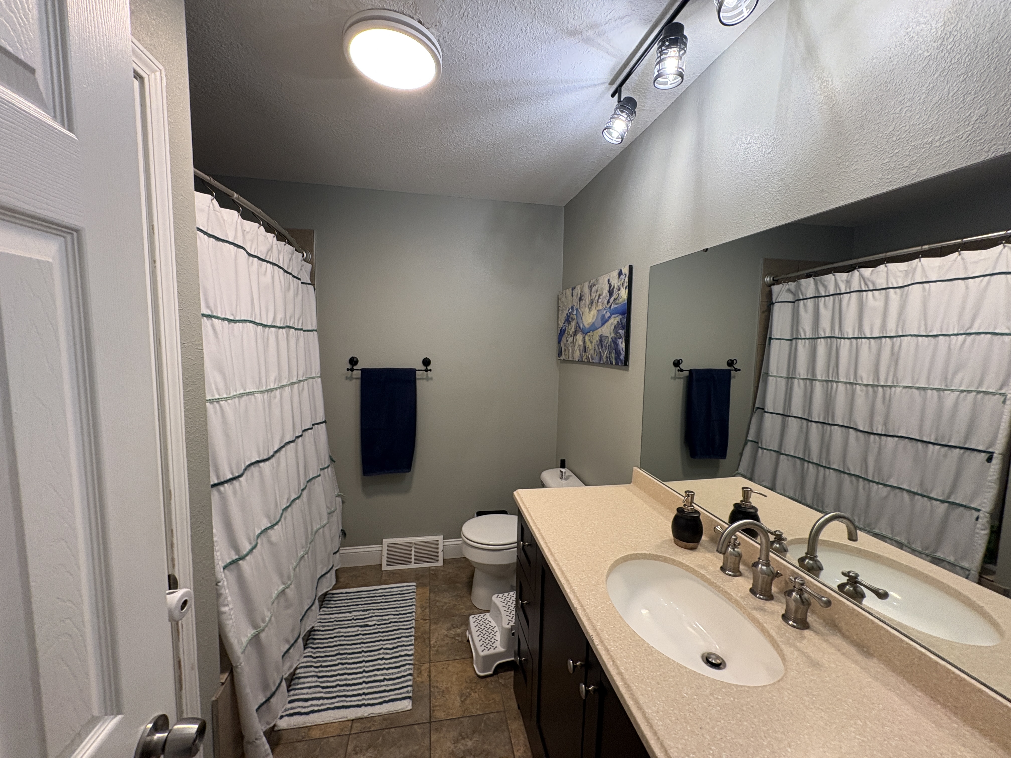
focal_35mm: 14
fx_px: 409
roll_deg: -1.1
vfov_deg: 85.7
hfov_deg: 102.1
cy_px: 379
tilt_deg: -4.4
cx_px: 506
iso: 160
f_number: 2.2
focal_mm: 2.22
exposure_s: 1/60
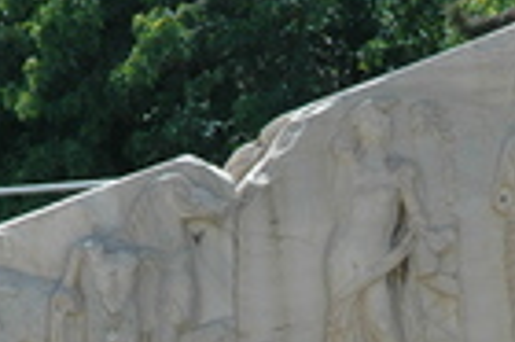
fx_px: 4381
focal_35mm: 307
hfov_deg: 6.7
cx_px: 368
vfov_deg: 4.5
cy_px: 408
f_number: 9
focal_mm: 65
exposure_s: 1/320
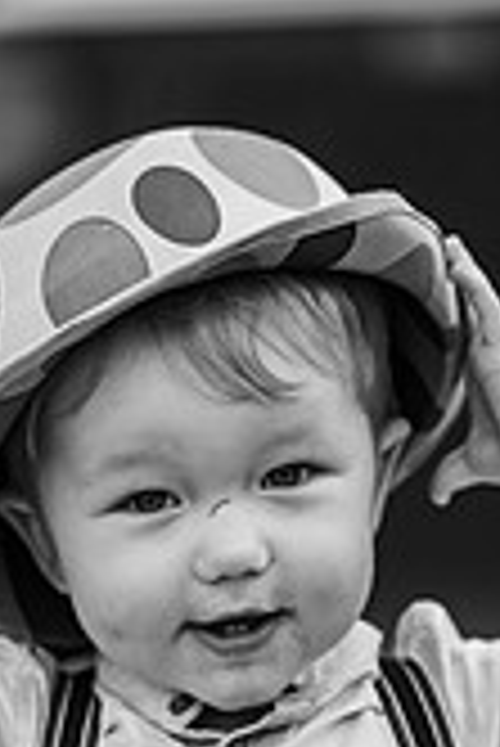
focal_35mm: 230
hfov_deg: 6.0
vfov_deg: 8.9
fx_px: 4781
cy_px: 526
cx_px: 255
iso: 100
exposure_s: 1/400
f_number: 2
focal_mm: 85
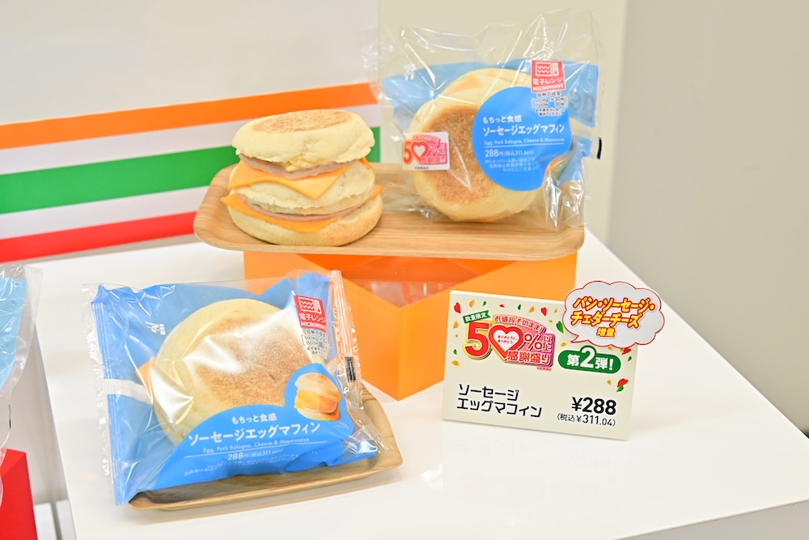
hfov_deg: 33.4
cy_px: 270
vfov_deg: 22.6
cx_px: 404
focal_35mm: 60
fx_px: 1348
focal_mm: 60
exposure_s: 1/250
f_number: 7.1
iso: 4000
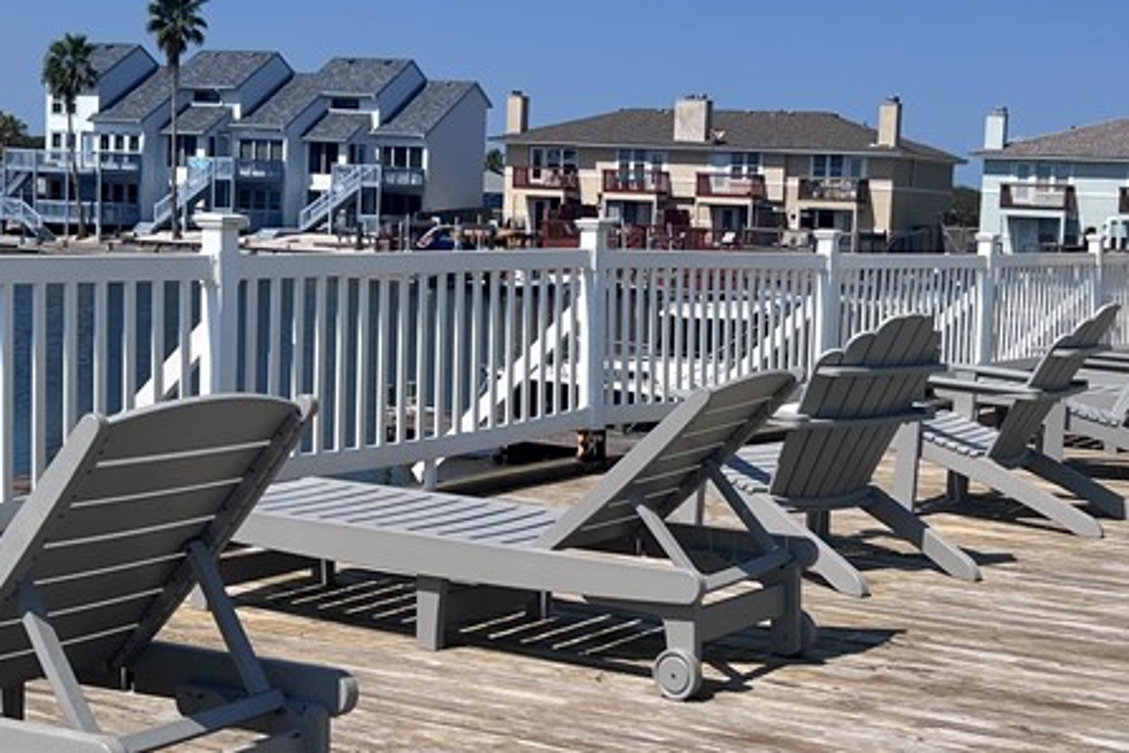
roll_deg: -2.1
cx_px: 619
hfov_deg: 32.4
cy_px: 328
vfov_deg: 21.9
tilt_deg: -4.6
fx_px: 1944
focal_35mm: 62
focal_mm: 5.7
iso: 50
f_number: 1.5
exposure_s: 1/8696
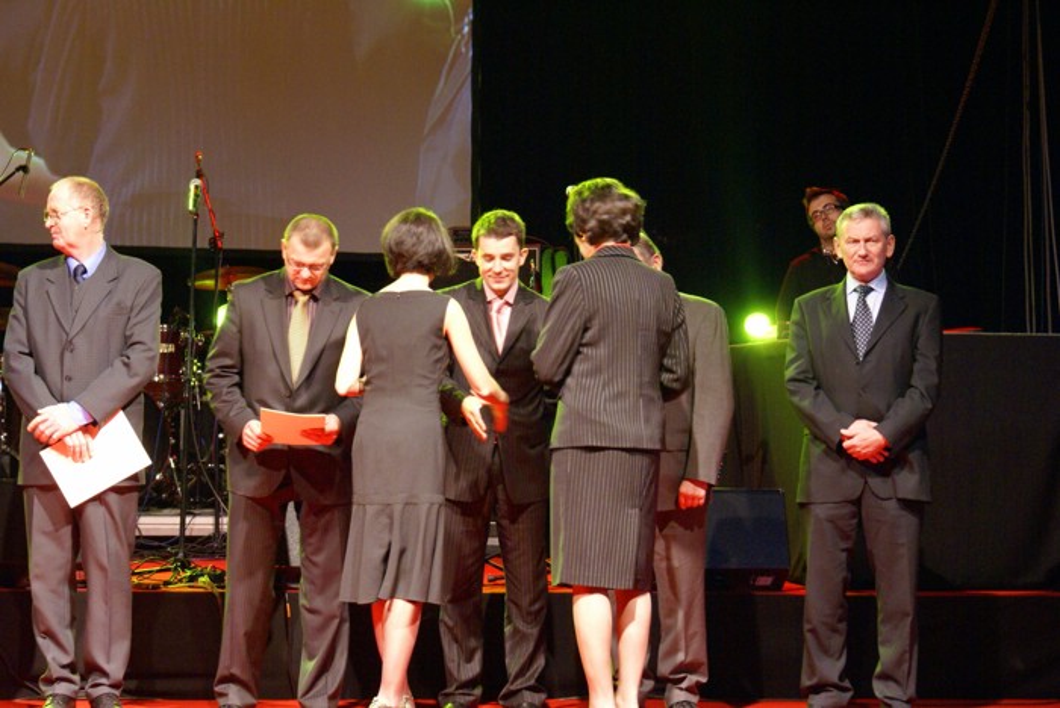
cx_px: 530
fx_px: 3094
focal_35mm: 105
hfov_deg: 19.4
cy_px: 354
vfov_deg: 13.1
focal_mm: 70
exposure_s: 1/20
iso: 800
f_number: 5.6
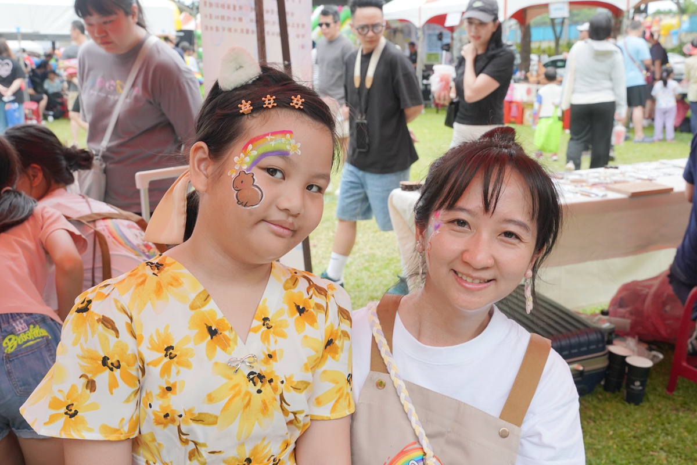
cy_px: 232
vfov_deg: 33.4
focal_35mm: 40
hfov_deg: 48.5
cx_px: 348
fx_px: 774
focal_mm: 40
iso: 1250
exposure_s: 1/160
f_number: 11
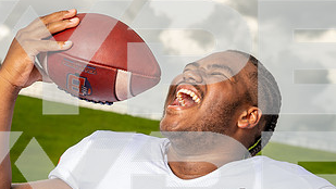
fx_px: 1052
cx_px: 110
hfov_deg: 18.1
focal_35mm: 118
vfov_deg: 10.2
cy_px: 190
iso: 100
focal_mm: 60
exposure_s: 1/250
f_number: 5.6
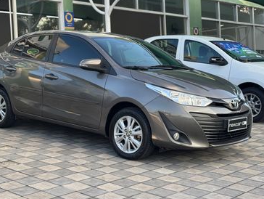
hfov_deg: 31.1
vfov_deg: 23.7
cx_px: 117
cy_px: 80
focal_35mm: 62
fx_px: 473
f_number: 1.78
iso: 64
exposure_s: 1/326
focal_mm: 6.76
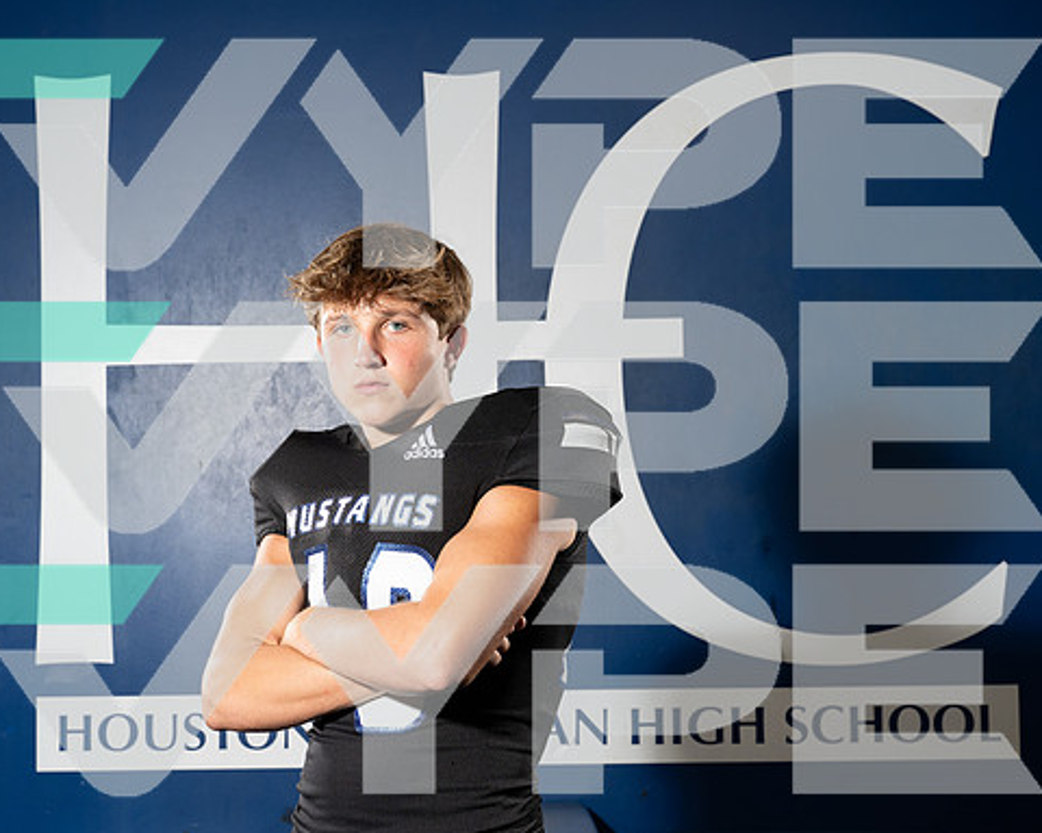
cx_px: 497
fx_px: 1820
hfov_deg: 32.0
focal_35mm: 59
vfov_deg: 25.8
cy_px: 418
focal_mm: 52
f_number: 8
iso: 800
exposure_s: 1/250
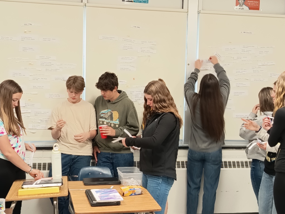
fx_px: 420
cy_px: 107
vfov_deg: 28.6
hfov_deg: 37.5
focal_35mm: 51
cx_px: 142
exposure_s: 1/40
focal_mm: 5.24
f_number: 1.7
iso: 337
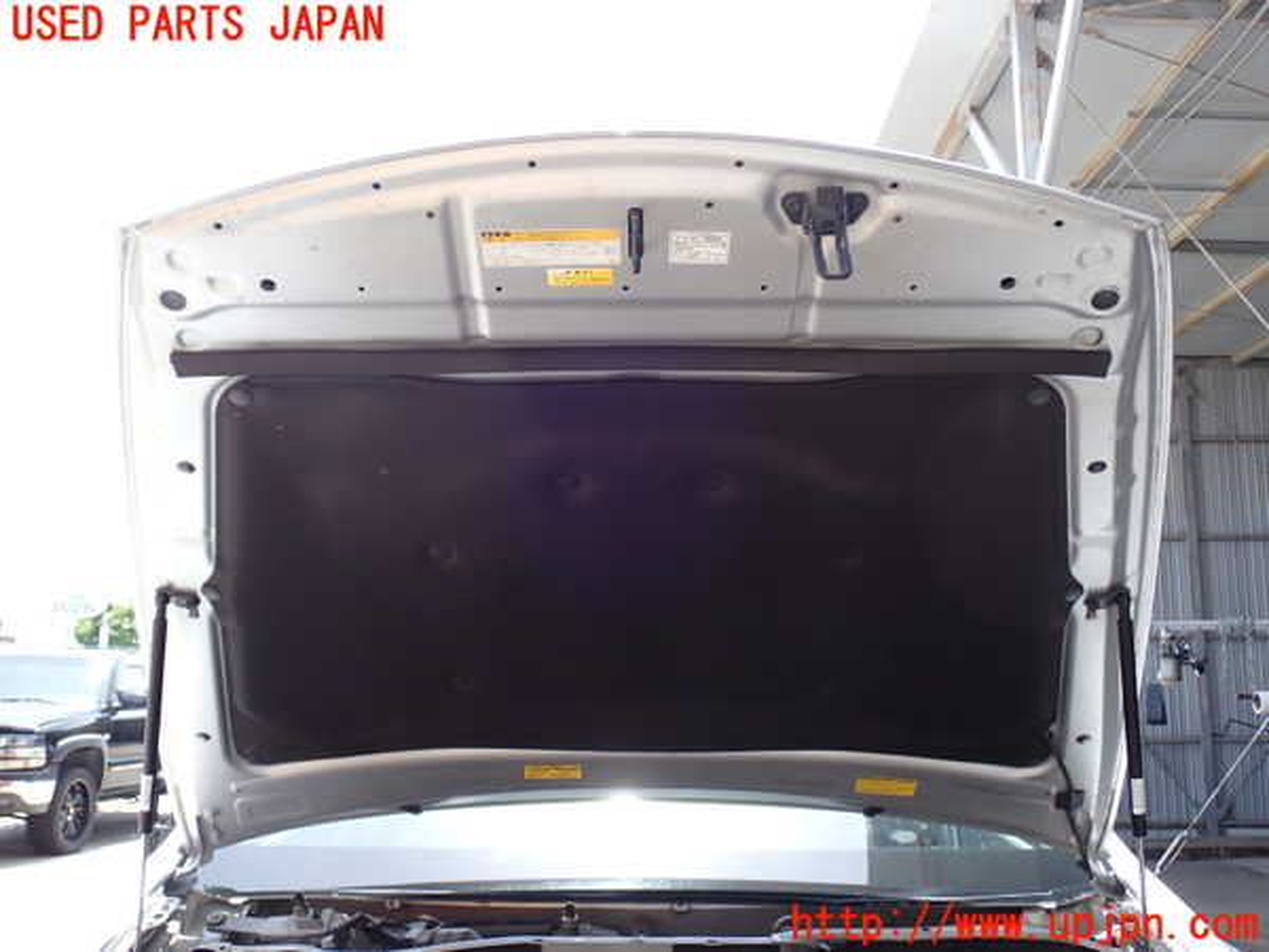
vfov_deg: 39.7
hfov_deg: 51.4
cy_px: 476
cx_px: 634
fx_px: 1320
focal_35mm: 36
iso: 100
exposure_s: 1/160
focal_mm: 6.37
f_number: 3.5
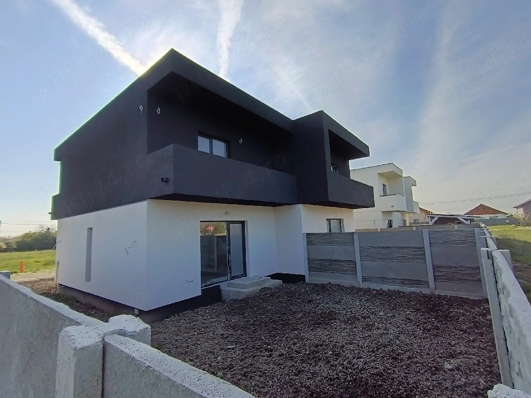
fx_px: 261
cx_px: 266
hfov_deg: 91.0
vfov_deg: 74.7
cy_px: 199
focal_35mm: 17
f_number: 2.2
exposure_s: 1/833
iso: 104
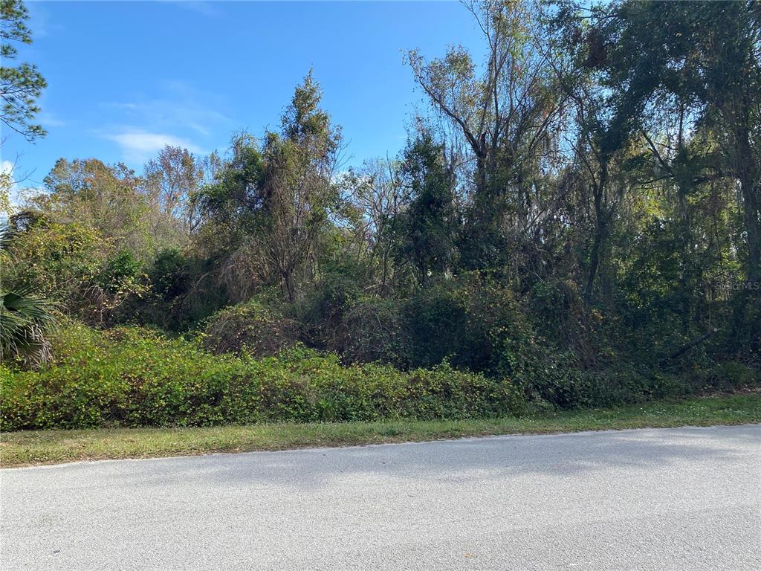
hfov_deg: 67.3
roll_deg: +0.6
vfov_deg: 53.1
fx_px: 572
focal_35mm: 26
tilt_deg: +0.7
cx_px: 380
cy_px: 286
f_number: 1.8
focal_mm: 4.25
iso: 32
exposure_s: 1/1447
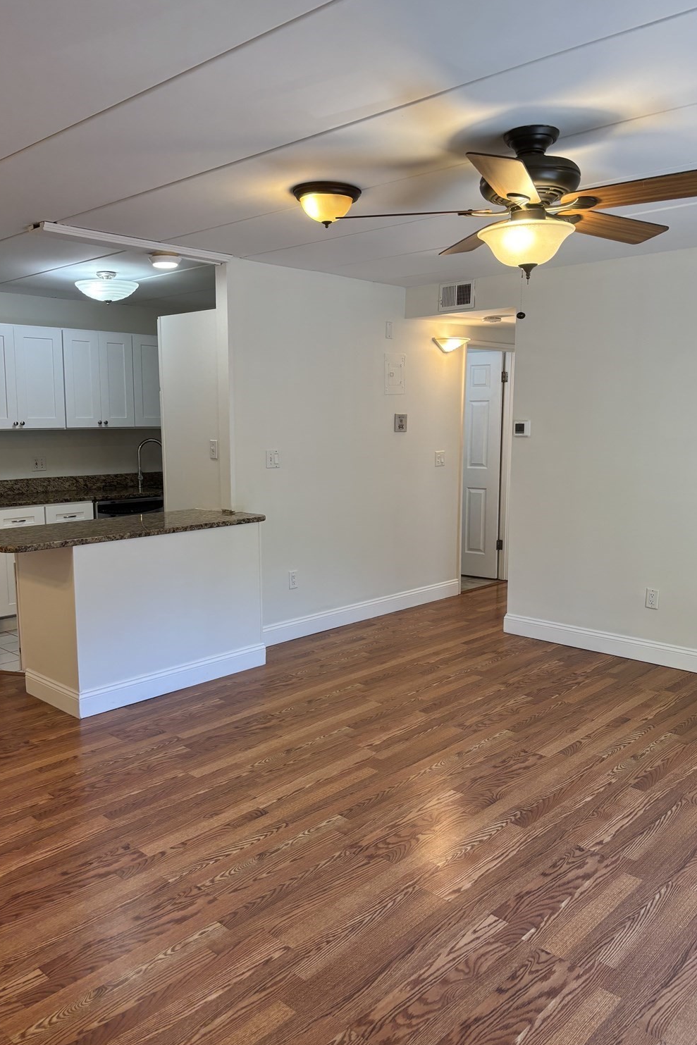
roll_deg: -0.9
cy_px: 526
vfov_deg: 65.5
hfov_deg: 46.4
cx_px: 328
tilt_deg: -7.4
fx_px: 813
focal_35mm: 28
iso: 100
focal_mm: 5.96
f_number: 1.6
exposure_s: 1/120
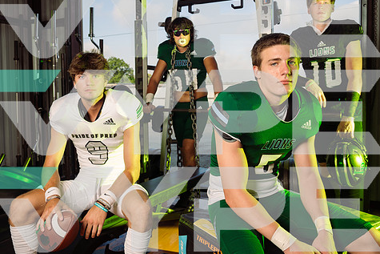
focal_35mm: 33
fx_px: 348
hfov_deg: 57.2
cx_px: 181
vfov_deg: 39.9
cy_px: 113
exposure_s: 1/250
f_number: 6.3
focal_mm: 27
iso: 80
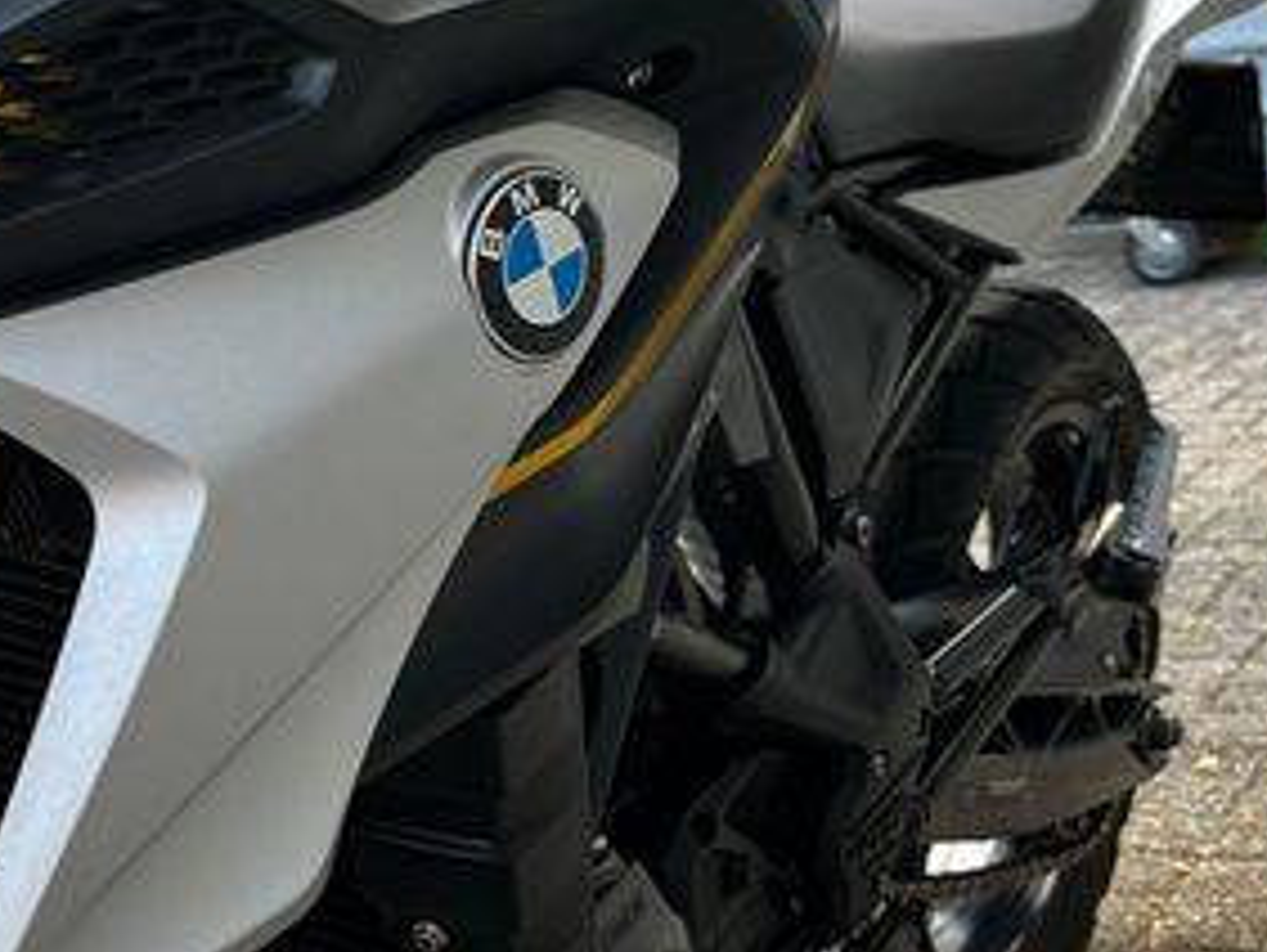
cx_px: 328
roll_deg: +7.5
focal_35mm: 59
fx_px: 2161
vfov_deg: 24.6
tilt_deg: -4.7
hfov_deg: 32.1
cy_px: 238
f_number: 1.6
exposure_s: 1/100
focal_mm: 5.1
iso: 64
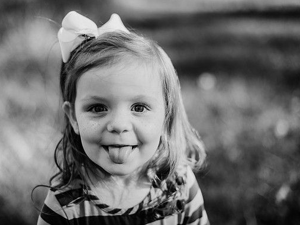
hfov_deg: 34.9
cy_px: 112
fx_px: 477
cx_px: 136
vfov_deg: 26.5
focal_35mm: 55
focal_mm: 50
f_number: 2
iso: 200
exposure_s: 1/1000
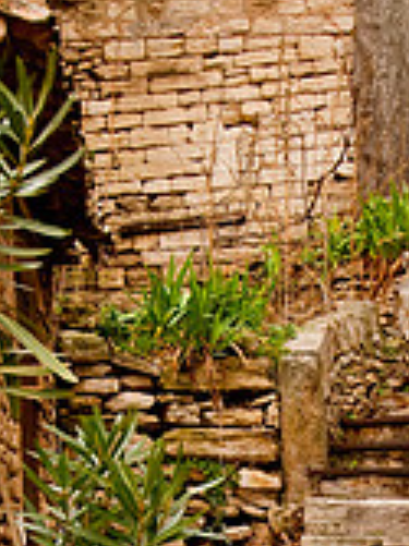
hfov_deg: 15.8
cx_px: 322
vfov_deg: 19.7
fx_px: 1467
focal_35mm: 93
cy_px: 677
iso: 200
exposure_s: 1/100
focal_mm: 24
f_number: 5
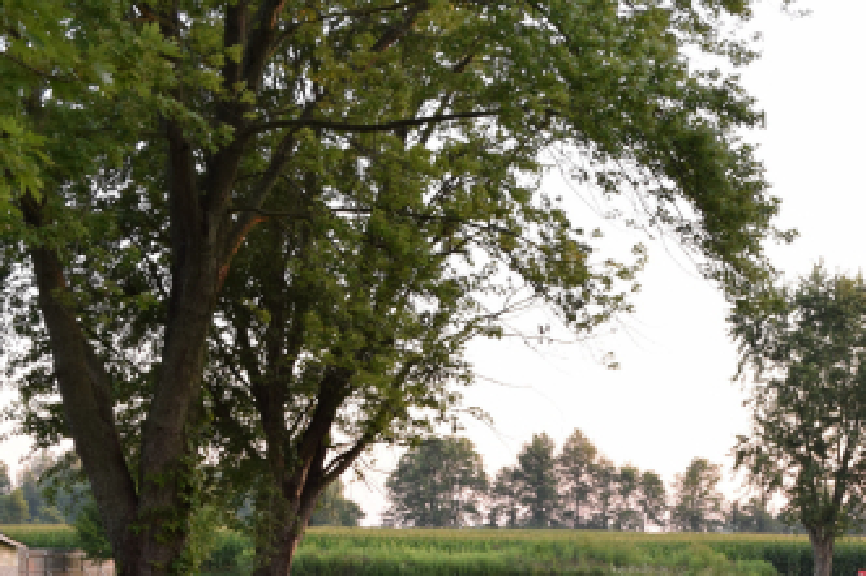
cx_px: 623
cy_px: 589
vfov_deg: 21.4
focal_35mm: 61
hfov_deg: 32.4
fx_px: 1467
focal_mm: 18
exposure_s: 1/100
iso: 400
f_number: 4.5
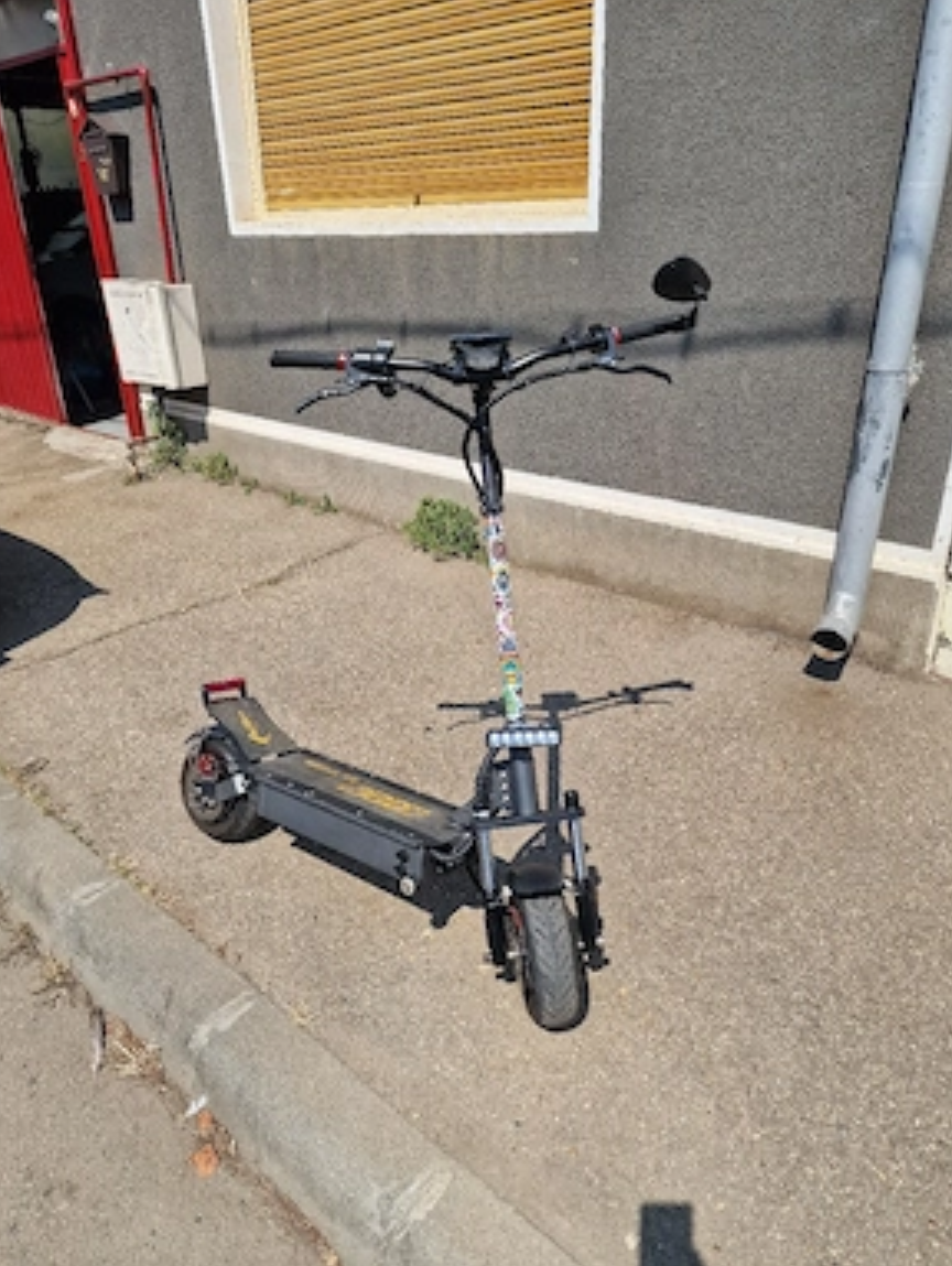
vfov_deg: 71.5
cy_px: 612
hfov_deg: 56.9
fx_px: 879
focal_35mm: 24
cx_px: 469
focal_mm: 6.4
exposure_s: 1/1667
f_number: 1.8
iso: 50
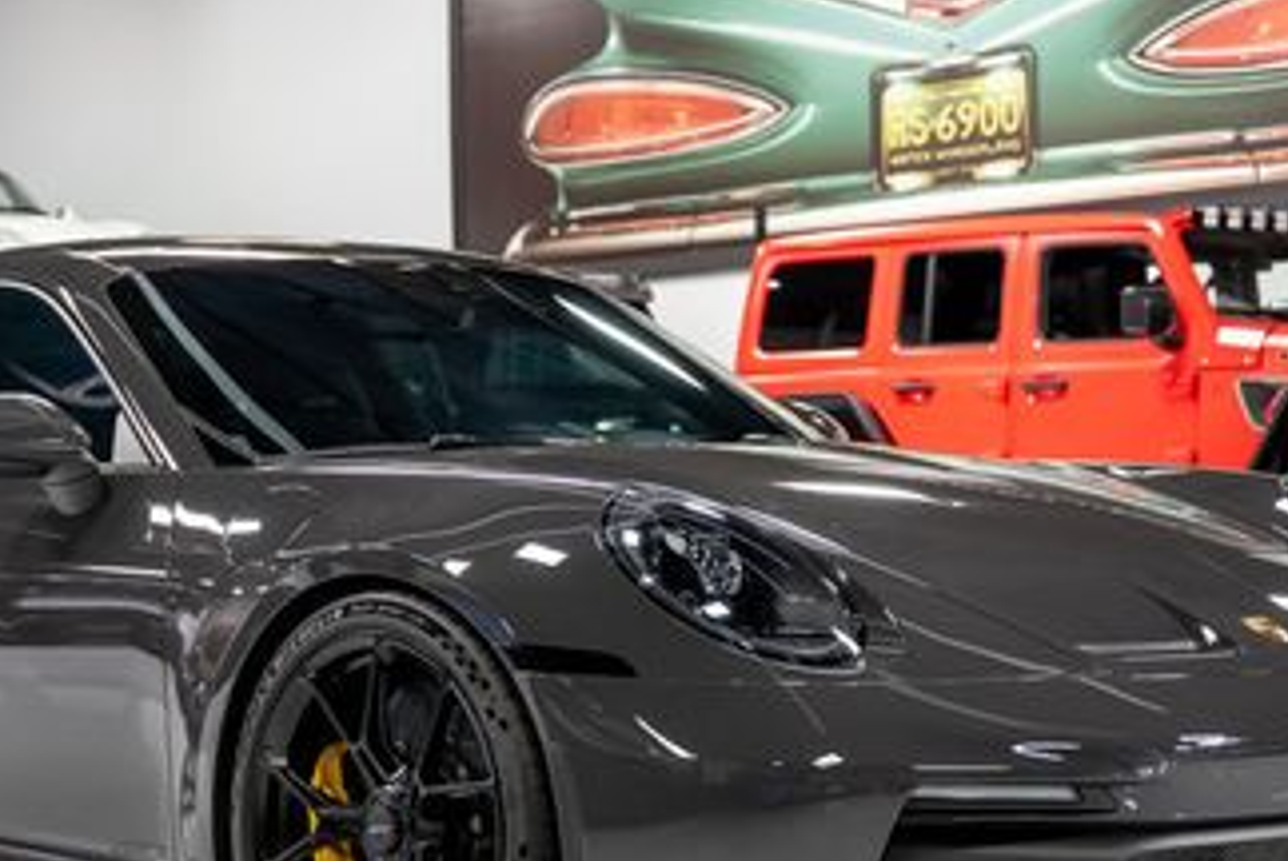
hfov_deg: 19.8
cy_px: 572
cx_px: 475
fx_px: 3688
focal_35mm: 103
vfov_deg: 13.3
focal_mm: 52
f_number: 4
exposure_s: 1/60
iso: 800
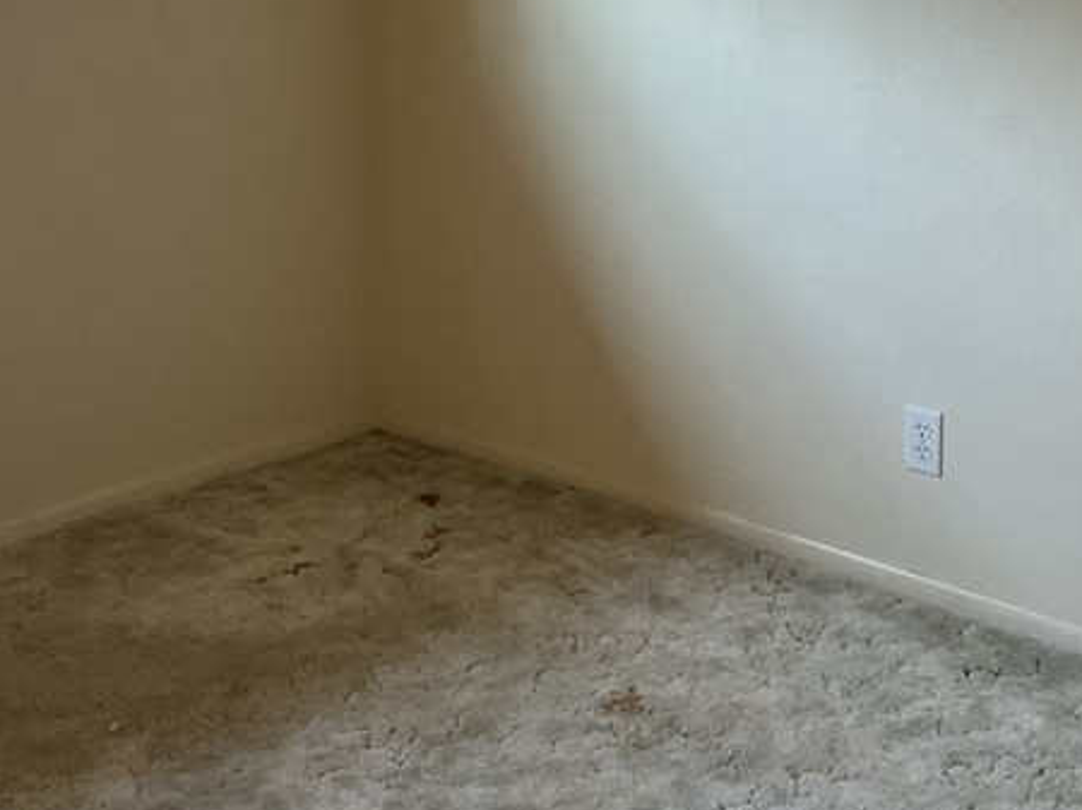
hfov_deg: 29.4
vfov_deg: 21.8
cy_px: 115
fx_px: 2062
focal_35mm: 66
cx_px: 459
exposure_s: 1/50
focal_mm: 3
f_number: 1.8
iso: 160
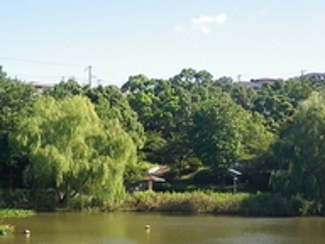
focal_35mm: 71
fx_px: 667
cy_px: 200
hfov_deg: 26.0
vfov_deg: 20.5
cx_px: -2
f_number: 4.6
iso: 100
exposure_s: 1/250
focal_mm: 6.1
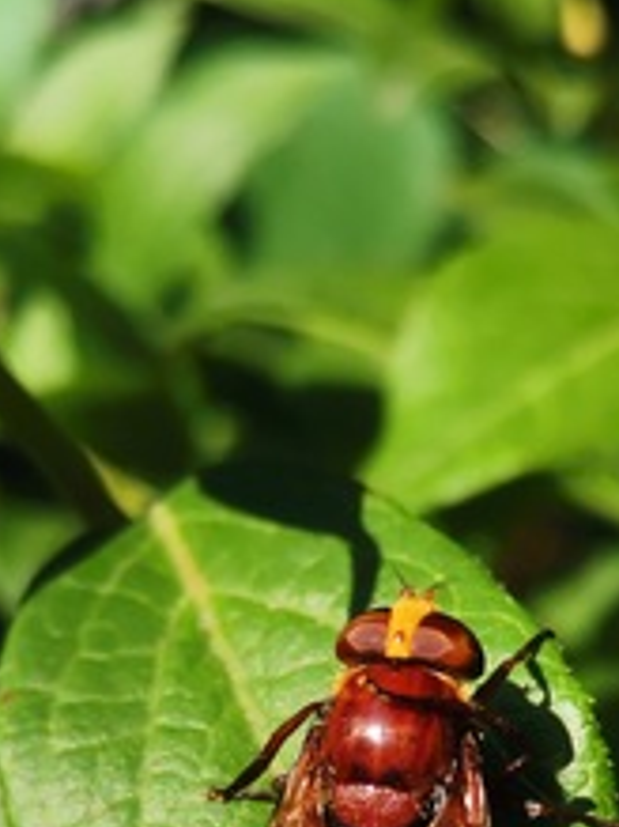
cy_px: 770
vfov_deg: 24.8
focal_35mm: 76
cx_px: 343
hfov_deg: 19.4
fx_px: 1814
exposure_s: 1/1244
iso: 50
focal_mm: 4.75
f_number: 1.8
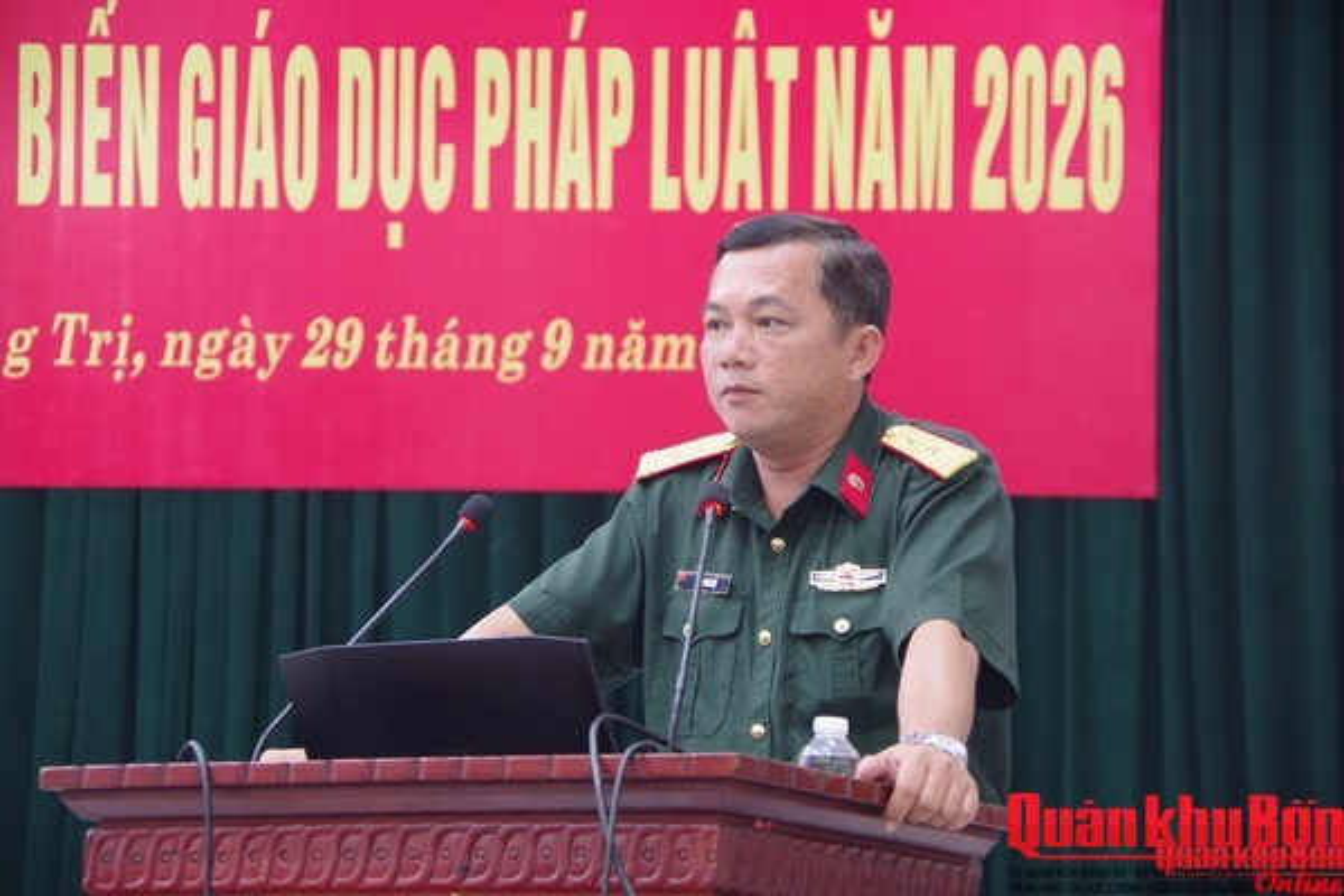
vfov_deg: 11.7
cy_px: 448
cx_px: 672
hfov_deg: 17.5
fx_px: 4368
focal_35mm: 117
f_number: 5.6
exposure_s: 1/20
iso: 1600
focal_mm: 78
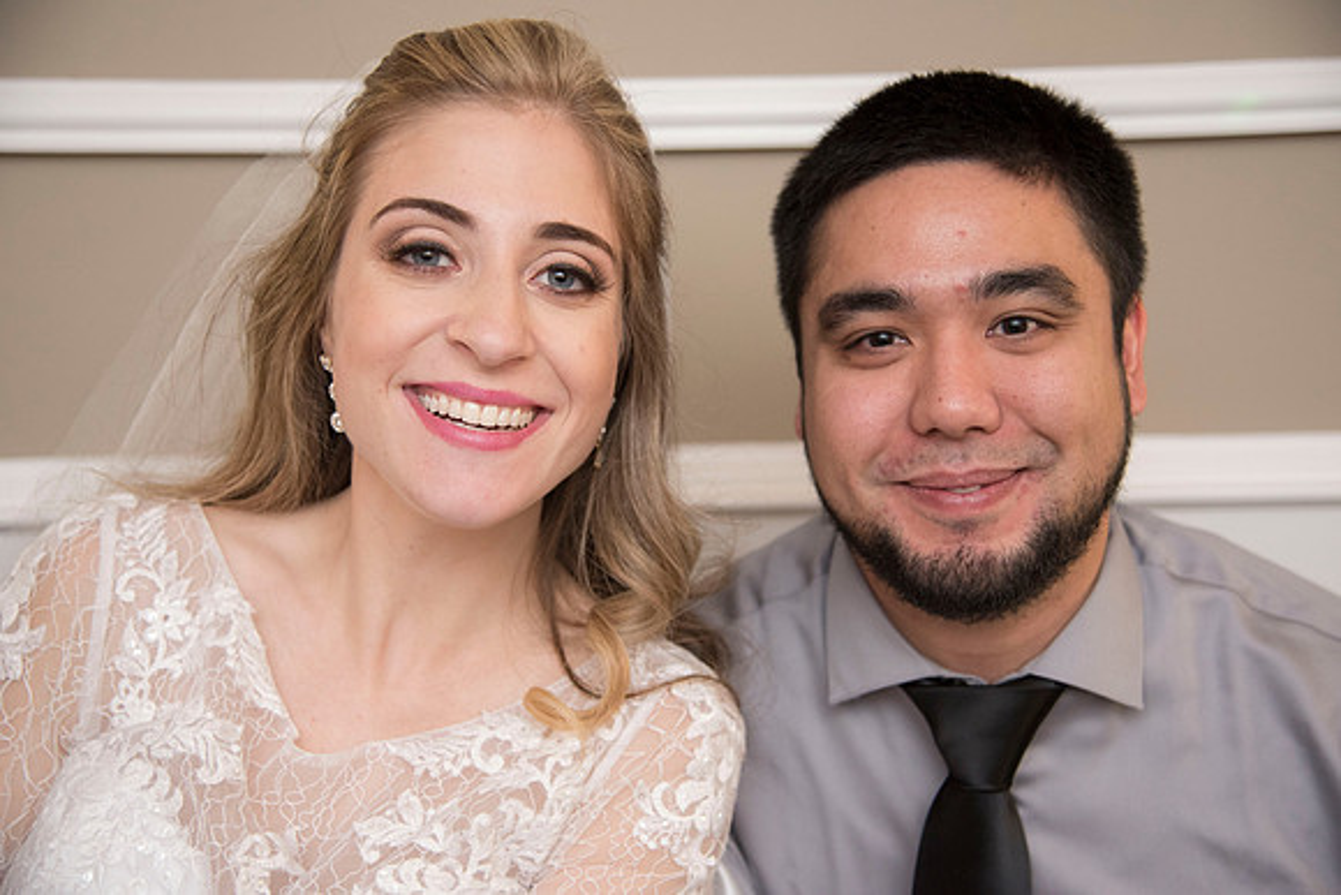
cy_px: 448
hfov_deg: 39.6
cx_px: 670
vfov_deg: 27.0
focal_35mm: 50
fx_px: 1863
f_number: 4
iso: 2000
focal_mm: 50
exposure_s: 1/160
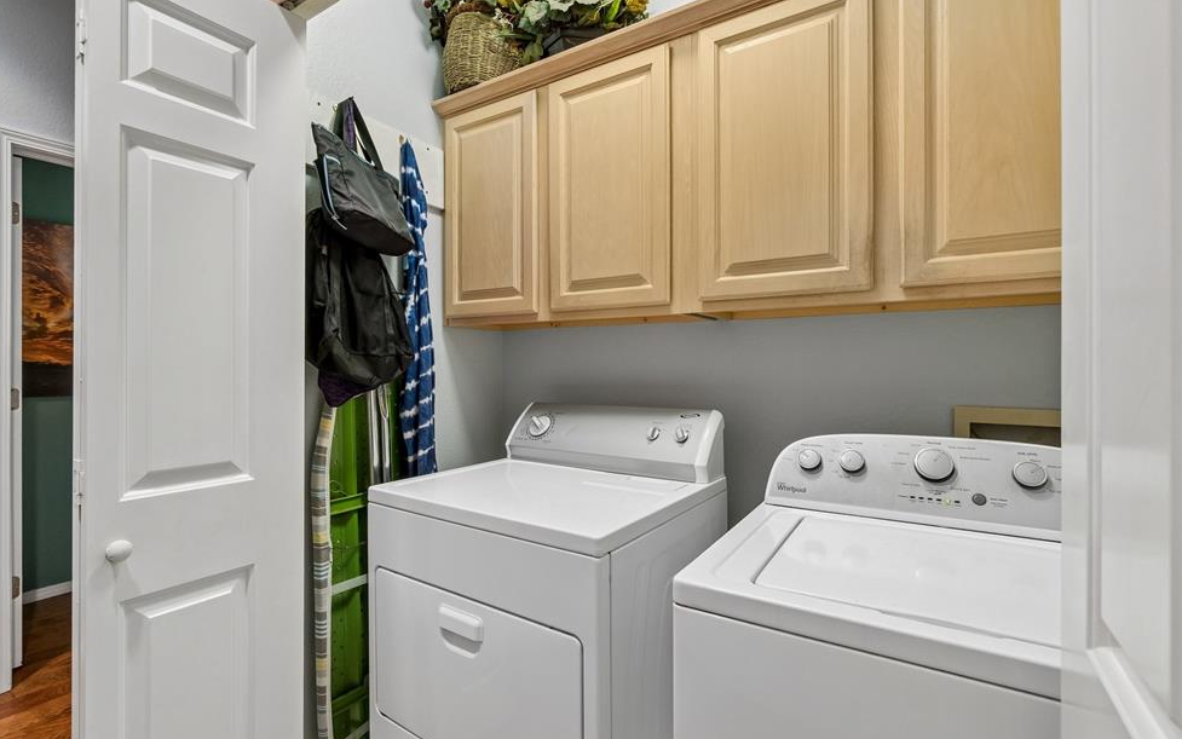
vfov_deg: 71.3
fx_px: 516
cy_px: 371
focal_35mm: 16
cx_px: 589
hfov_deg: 97.8
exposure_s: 1/15
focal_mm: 10
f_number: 6.3
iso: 200
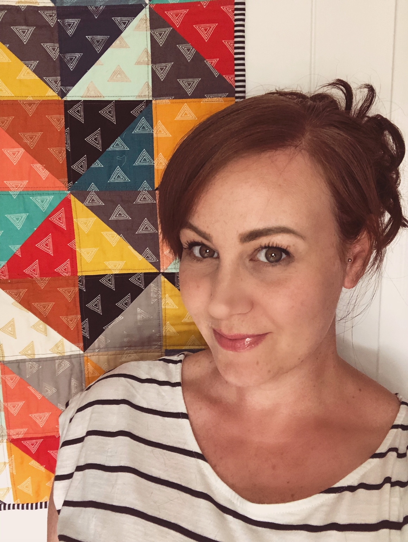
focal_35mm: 32
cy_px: 271
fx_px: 502
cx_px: 204
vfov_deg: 56.8
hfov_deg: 44.2
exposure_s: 1/50
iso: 320
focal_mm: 2.87
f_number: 2.2
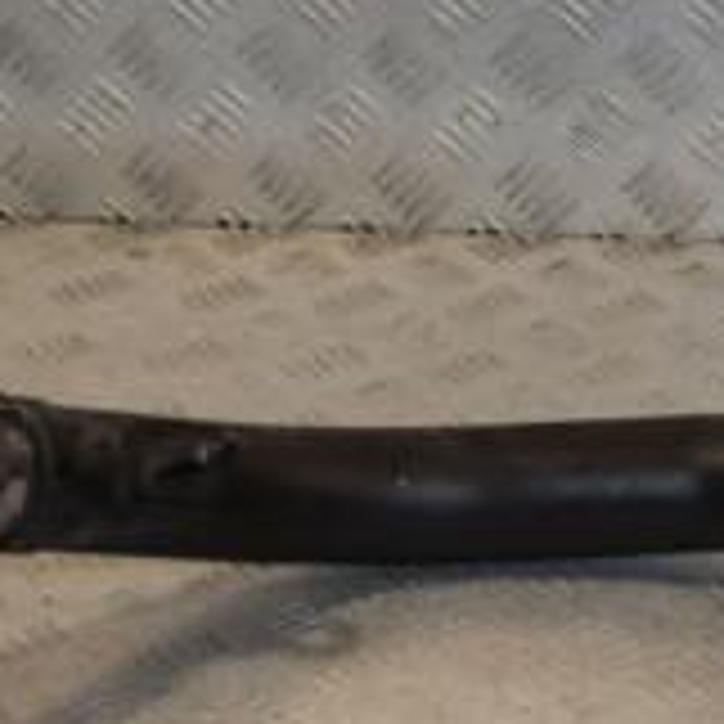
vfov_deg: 13.1
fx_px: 3147
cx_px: 657
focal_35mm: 133
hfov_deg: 13.0
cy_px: 342
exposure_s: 1/200
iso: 800
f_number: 8
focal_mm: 28
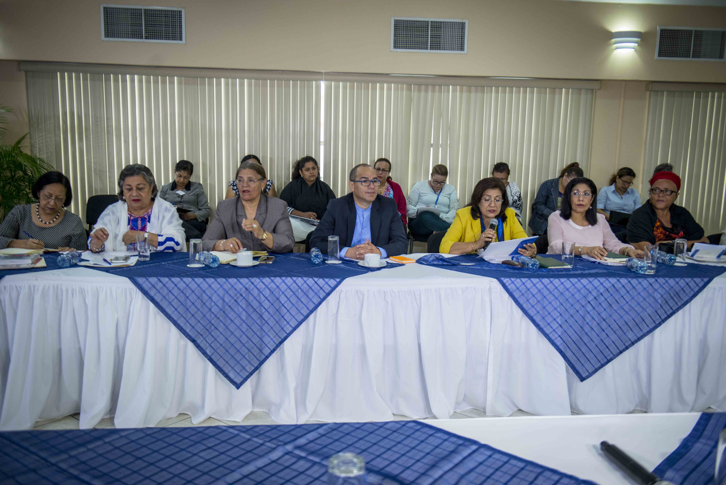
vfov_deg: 38.9
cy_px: 242
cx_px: 363
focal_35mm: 34
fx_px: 686
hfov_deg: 55.8
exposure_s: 1/100
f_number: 4
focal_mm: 34
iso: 1600
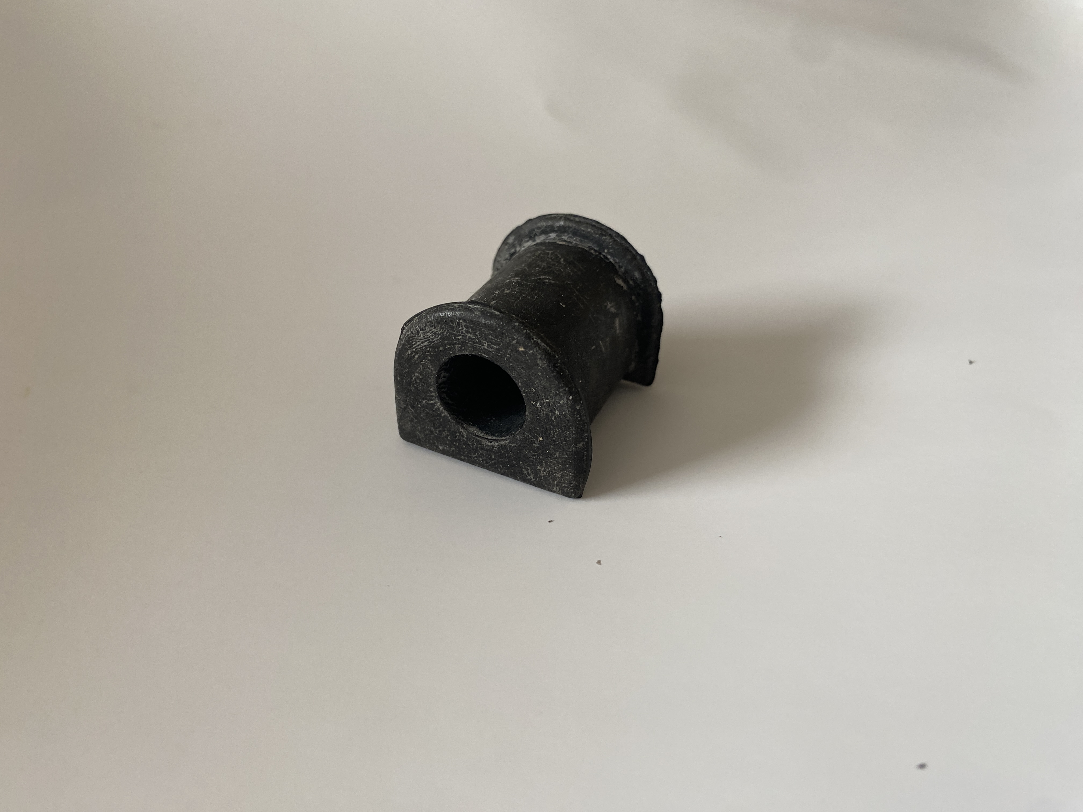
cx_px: 542
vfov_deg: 53.1
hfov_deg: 67.3
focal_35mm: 26
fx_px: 813
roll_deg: -1.0
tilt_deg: -35.5
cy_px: 406
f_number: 1.8
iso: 80
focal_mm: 4.25
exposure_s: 1/121
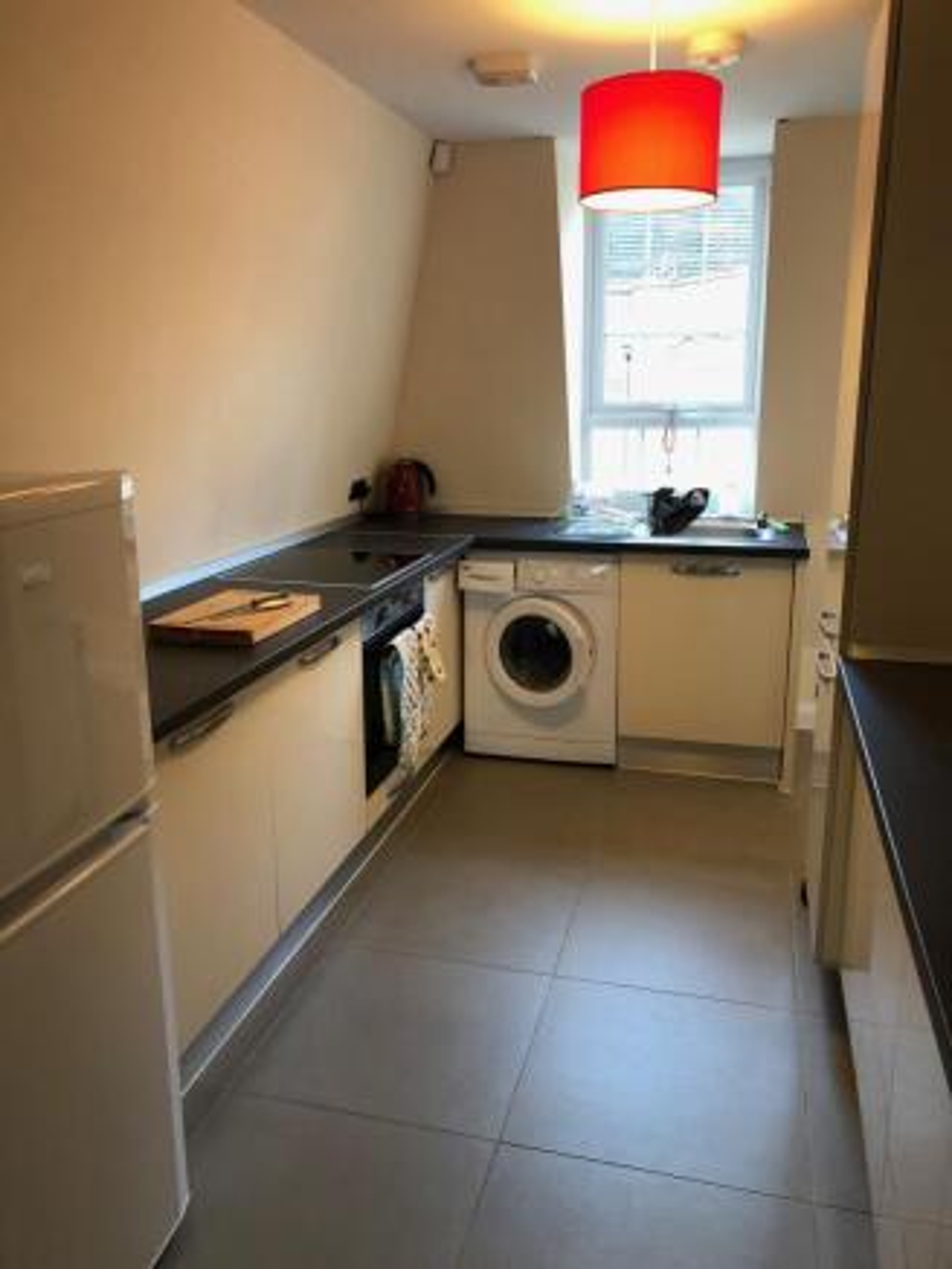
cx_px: 476
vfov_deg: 63.4
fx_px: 1026
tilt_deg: -13.8
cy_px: 634
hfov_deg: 49.8
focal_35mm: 28
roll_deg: +0.4
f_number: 1.8
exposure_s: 1/20
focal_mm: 3.99
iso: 32
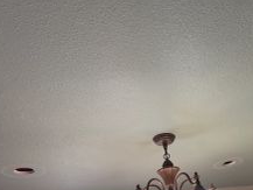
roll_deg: +10.6
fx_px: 300
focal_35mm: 41
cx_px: 201
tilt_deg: +28.6
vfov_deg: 34.9
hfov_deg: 43.7
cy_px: 121
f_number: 1.78
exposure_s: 1/150
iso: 200
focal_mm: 6.76
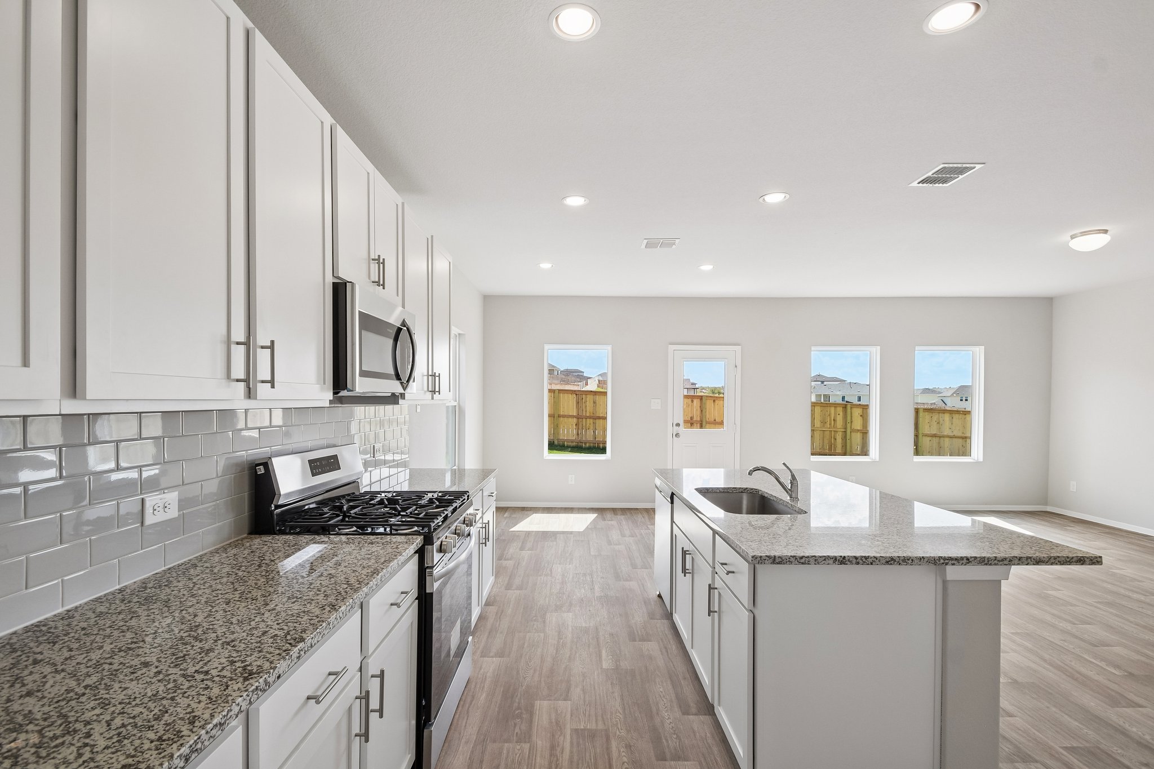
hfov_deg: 100.4
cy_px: 384
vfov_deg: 77.3
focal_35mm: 15
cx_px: 577
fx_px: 481
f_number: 8
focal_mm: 10
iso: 400
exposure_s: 1/80
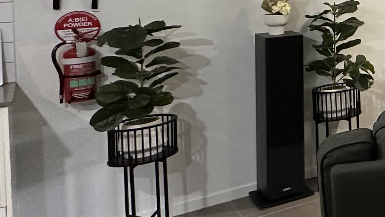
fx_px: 562
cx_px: 610
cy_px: -33
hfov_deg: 25.5
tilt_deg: -0.5
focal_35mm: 55
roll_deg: +1.1
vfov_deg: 20.6
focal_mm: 2.2
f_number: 2.2
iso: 320
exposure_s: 1/50
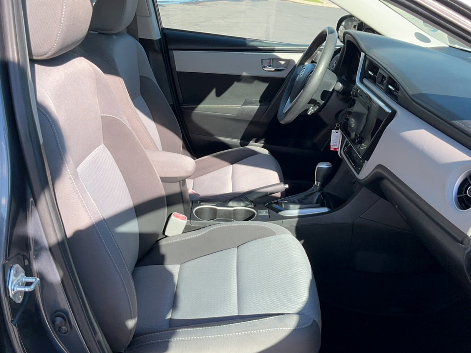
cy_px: 176
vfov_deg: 46.8
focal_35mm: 30
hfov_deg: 60.0
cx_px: 236
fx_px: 408
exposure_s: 1/389
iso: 25
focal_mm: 3
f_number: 1.8
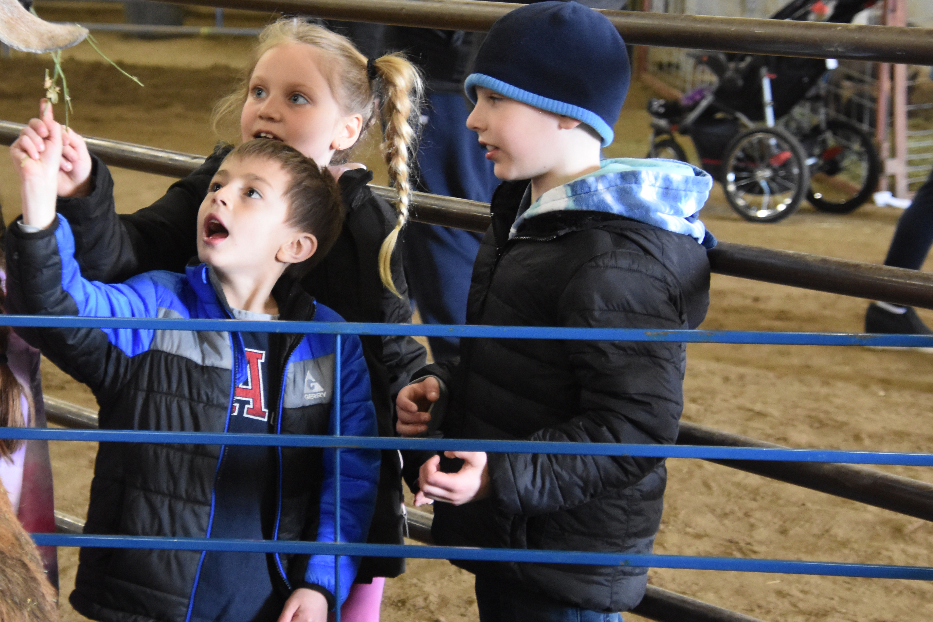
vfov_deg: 11.1
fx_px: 3213
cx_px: 344
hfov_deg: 16.5
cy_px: 293
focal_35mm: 124
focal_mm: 50
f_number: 4.5
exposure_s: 1/60
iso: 2500
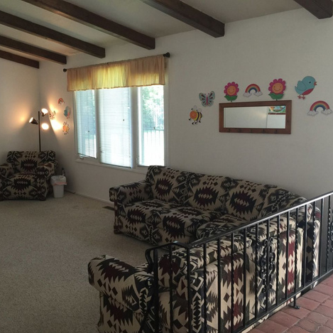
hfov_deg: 46.8
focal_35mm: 35
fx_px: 381
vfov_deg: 47.2
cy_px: 170
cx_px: 124
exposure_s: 1/30
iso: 50
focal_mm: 4.15
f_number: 2.2
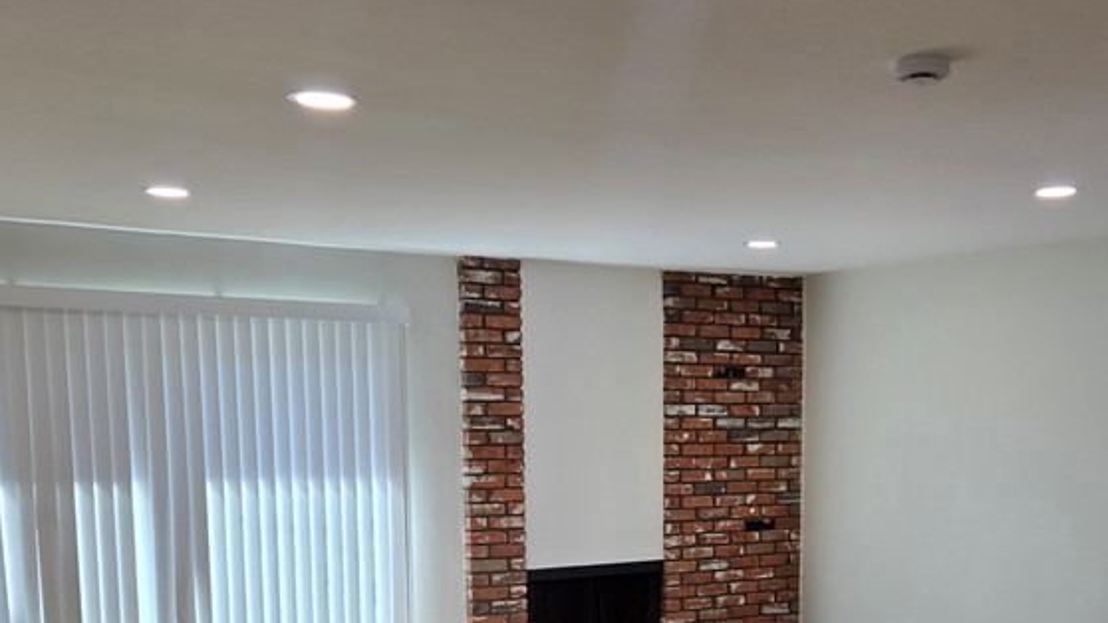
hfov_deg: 44.0
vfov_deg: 24.9
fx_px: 1352
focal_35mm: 46
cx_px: 727
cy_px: 609
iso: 40
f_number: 1.8
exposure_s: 1/120
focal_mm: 5.4
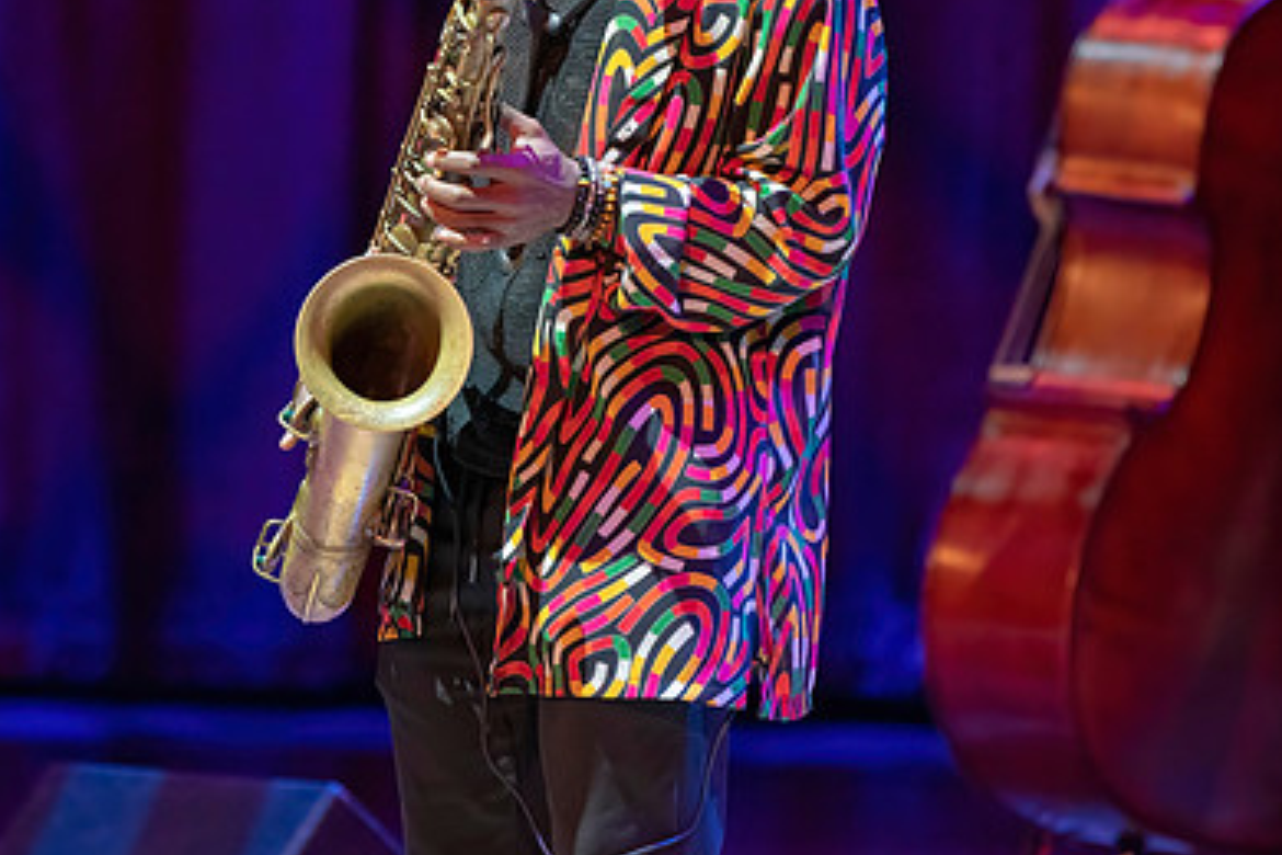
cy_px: 229
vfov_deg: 3.0
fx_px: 16380
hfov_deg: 4.5
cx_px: 470
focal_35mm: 460
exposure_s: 1/320
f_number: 5.6
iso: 6400
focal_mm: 309
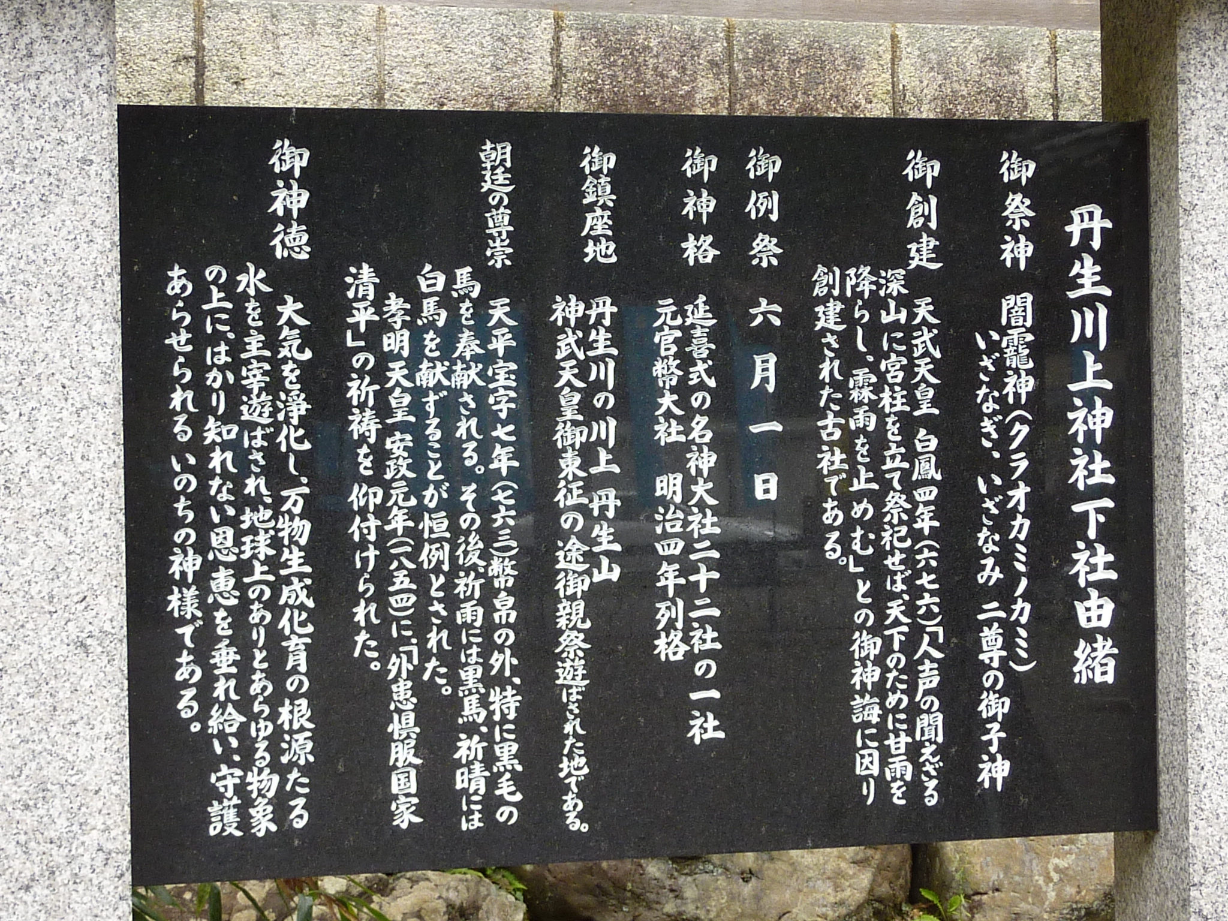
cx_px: 614
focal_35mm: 71
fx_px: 2519
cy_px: 460
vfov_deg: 20.7
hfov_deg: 27.4
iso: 80
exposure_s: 1/40
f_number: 3.6
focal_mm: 6.5
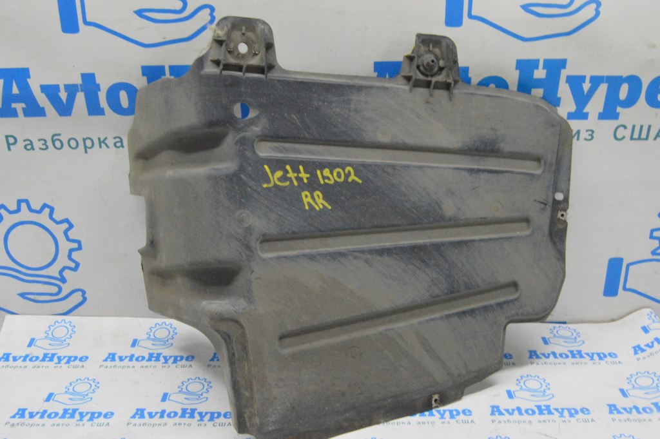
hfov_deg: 49.6
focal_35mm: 39
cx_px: 330
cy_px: 220
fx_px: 714
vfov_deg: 34.2
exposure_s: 1/20
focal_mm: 26
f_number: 20
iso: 6400
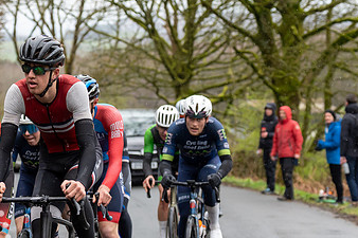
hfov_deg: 10.8
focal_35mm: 190
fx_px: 1888
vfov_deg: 7.2
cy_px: 116
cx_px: 121
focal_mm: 70
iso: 800
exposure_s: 1/1000
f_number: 3.5
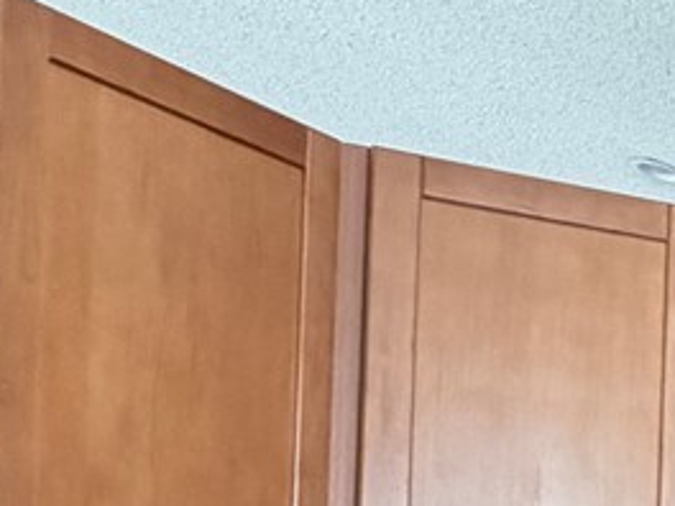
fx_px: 1657
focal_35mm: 85
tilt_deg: +1.5
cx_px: 1414
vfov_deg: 16.3
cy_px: 677
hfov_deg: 16.4
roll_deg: -0.6
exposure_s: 1/60
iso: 400
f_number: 2.2
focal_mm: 2.22
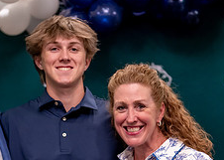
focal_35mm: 137
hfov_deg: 14.6
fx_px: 871
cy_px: 159
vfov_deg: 10.4
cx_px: 79
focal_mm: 50
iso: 640
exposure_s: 1/320
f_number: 1.2
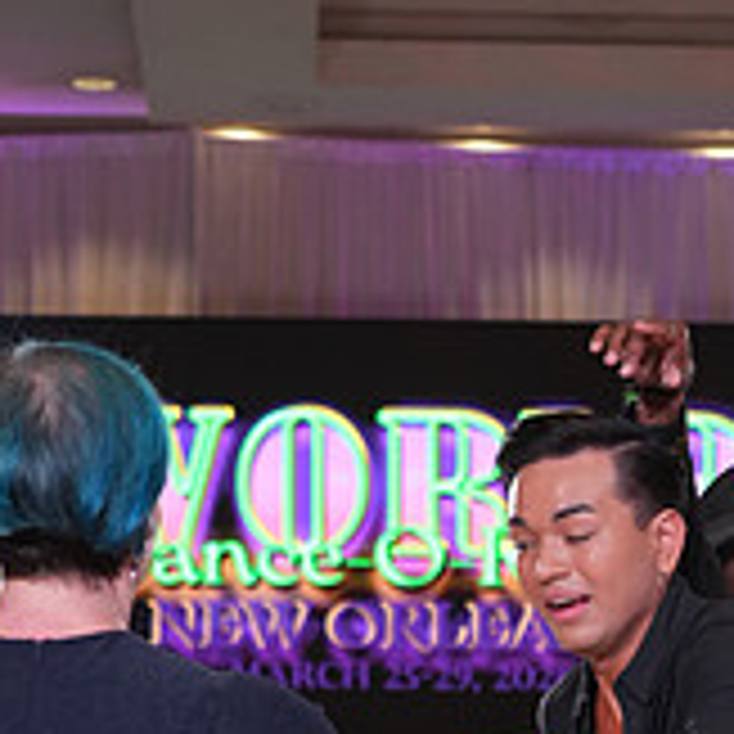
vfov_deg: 11.5
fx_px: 3479
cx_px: 534
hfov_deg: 12.0
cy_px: 1121
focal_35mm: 145
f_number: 4
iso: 1250
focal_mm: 48
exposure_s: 1/320
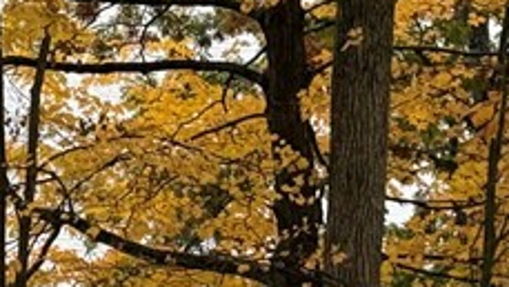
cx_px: -498
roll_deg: +1.3
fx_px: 3159
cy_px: 429
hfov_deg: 8.7
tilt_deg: -15.1
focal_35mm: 234
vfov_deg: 5.2
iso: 50
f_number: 1.78
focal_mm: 6.76
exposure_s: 1/194
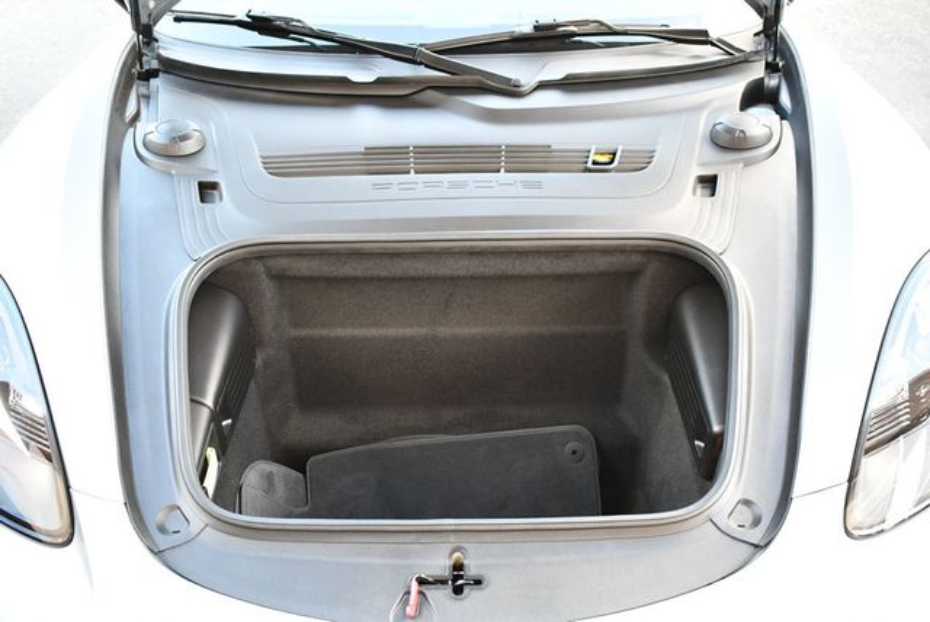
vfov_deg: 36.9
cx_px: 465
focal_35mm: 36
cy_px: 311
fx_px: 931
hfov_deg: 53.1
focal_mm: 18
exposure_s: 1/125
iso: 900
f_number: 3.5
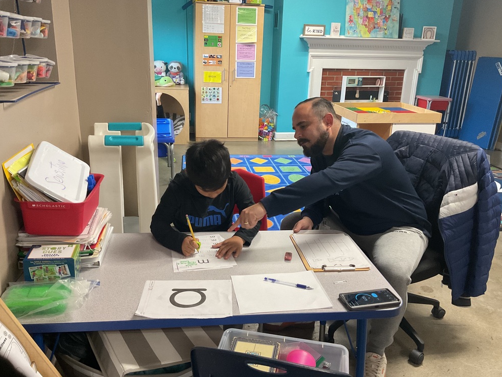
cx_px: 246
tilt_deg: -18.5
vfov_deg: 46.8
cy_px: 190
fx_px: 435
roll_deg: -1.0
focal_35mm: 30
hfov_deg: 60.0
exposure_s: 1/60
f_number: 1.8
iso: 200
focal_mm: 3
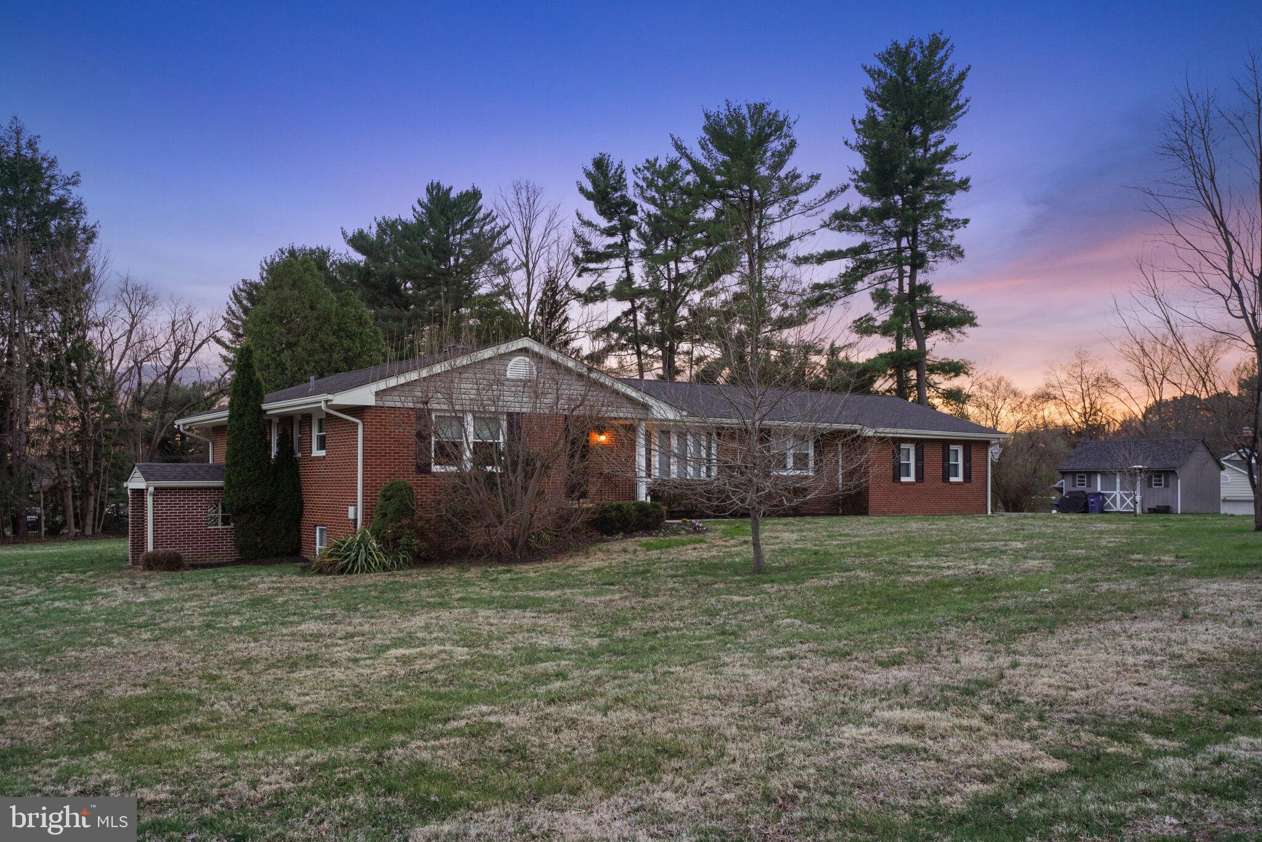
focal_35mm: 32
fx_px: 1122
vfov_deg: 41.1
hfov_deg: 58.7
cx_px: 631
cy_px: 421
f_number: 8
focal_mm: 32
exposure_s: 1/20
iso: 400
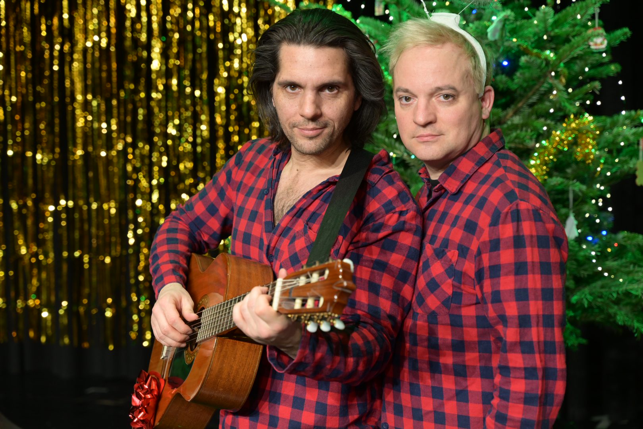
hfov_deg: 30.5
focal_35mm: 66
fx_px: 1179
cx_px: 322
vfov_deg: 20.6
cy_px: 214
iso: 1000
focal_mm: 66
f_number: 4
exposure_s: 1/125
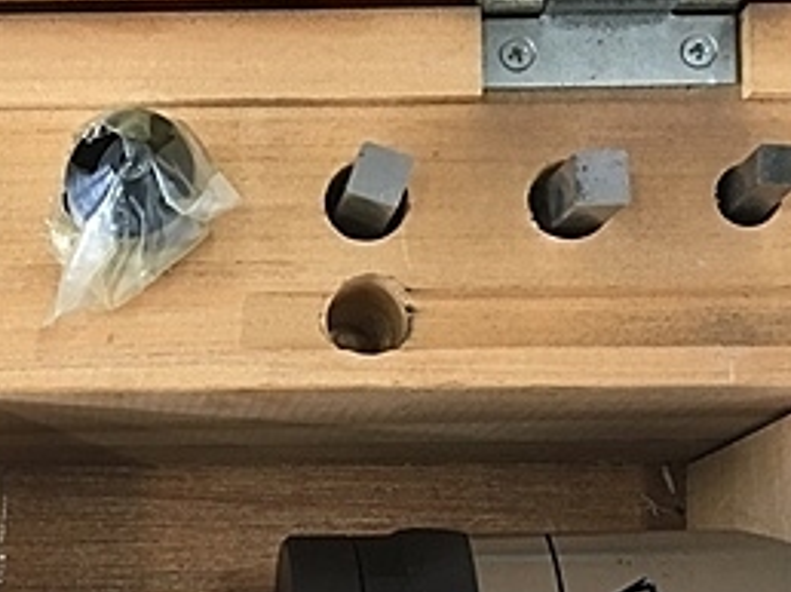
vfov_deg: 19.3
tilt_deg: -87.3
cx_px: 9
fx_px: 1644
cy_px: 693
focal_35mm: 72
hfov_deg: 25.8
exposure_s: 1/30
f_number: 2.2
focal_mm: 4.15
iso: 125
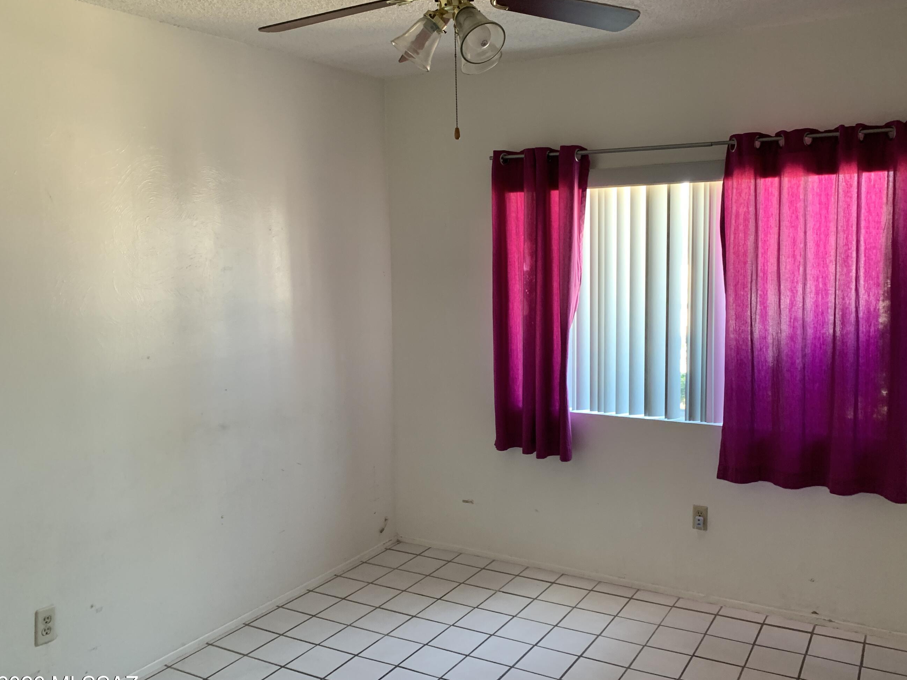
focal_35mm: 30
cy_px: 328
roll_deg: +1.0
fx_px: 786
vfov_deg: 46.8
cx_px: 501
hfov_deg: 59.8
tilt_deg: -5.8
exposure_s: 1/60
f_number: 1.8
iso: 200
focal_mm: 4.25
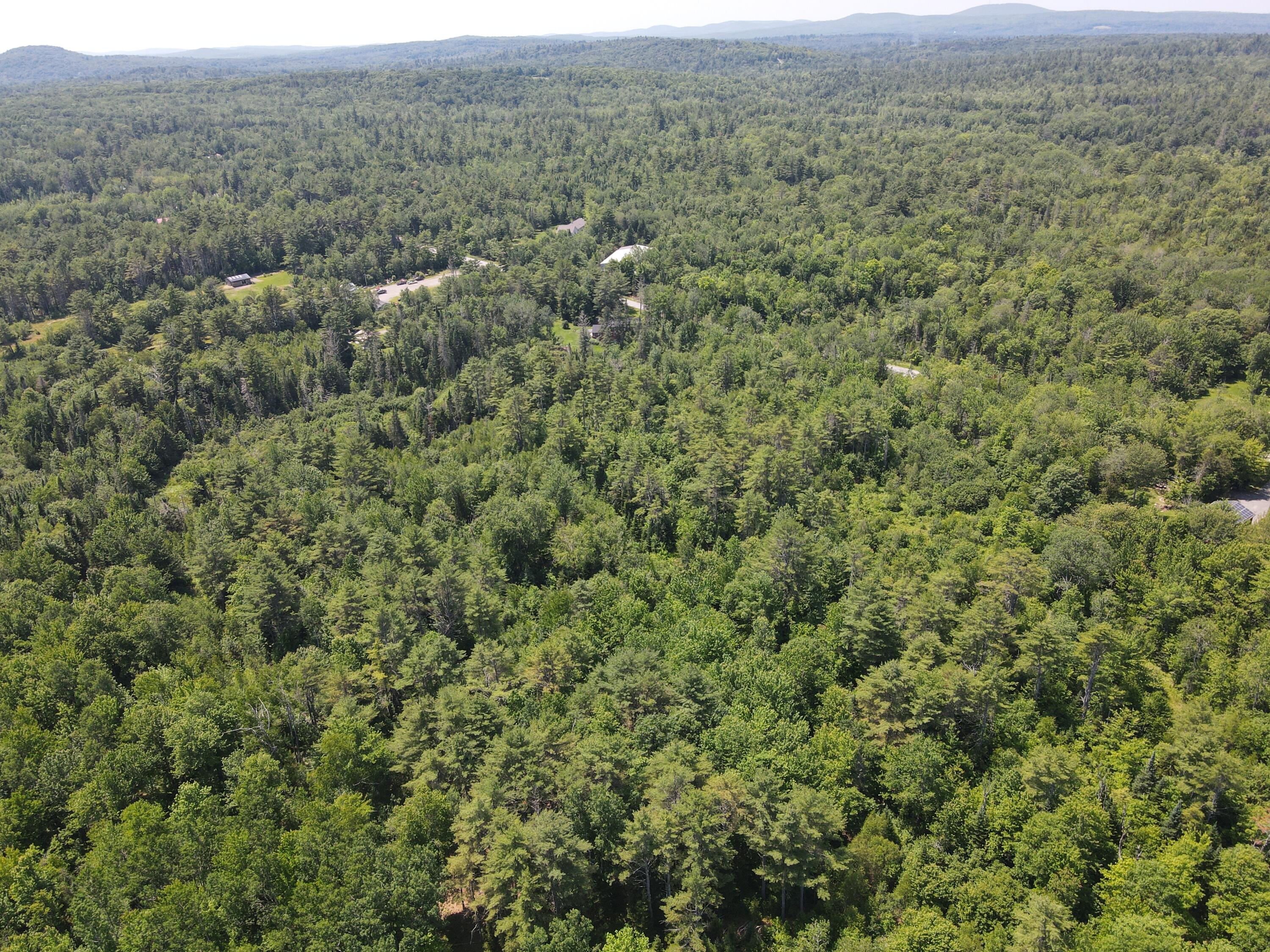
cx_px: 635
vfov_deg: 56.8
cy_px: 476
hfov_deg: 71.6
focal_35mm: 24
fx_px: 881
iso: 100
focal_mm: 4.5
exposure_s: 1/320
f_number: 2.8
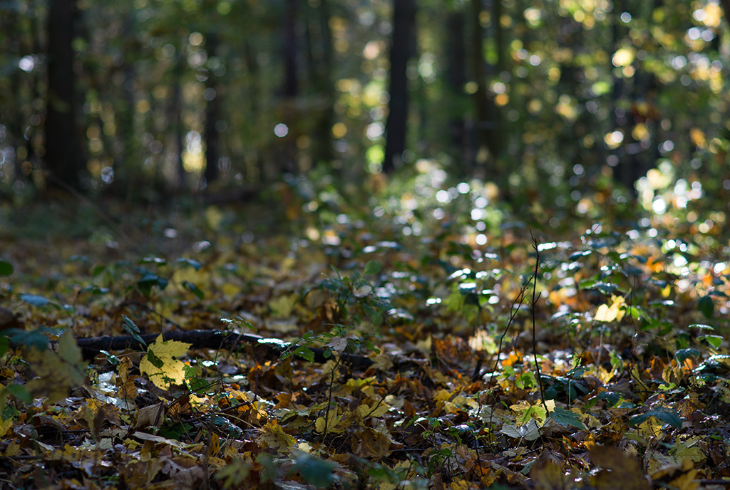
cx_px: 365
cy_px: 245
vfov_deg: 13.1
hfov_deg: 19.4
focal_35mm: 105
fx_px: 2134
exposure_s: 1/125
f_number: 2.8
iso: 100
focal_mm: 105
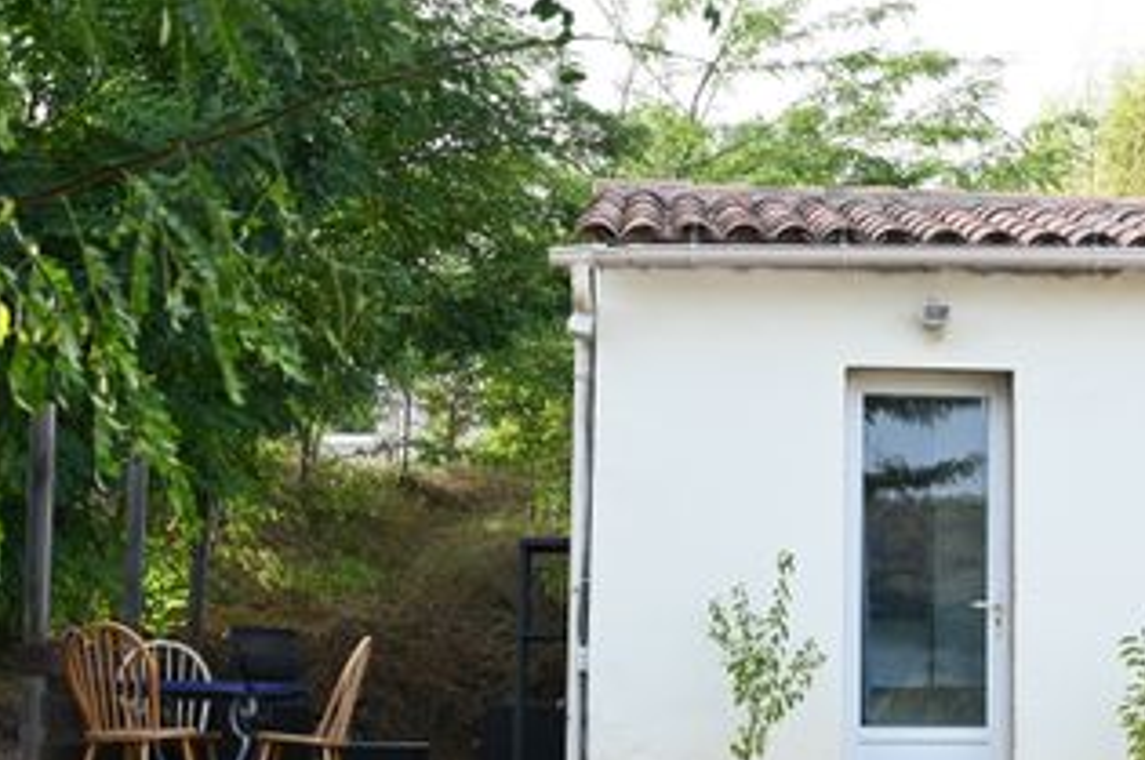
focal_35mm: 80
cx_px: 967
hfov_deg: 24.8
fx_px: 2541
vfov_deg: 17.0
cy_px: 456
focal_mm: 42
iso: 400
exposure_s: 1/50
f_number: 13
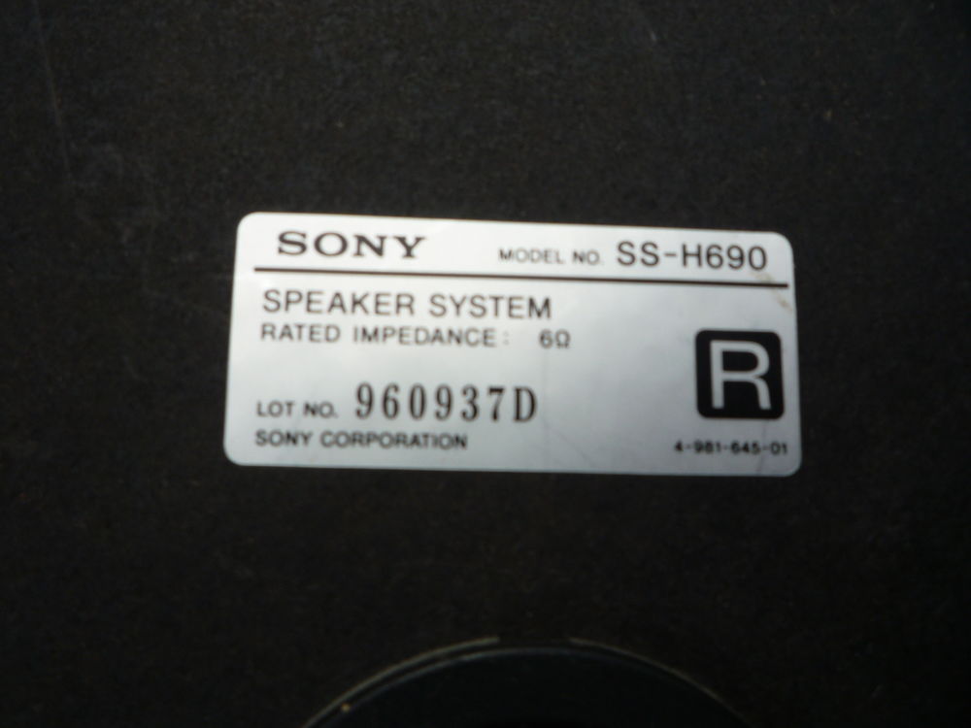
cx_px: 486
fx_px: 842
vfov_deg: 46.8
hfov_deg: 60.0
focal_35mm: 30
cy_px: 364
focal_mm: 5.2
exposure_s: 1/400
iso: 100
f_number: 5.6
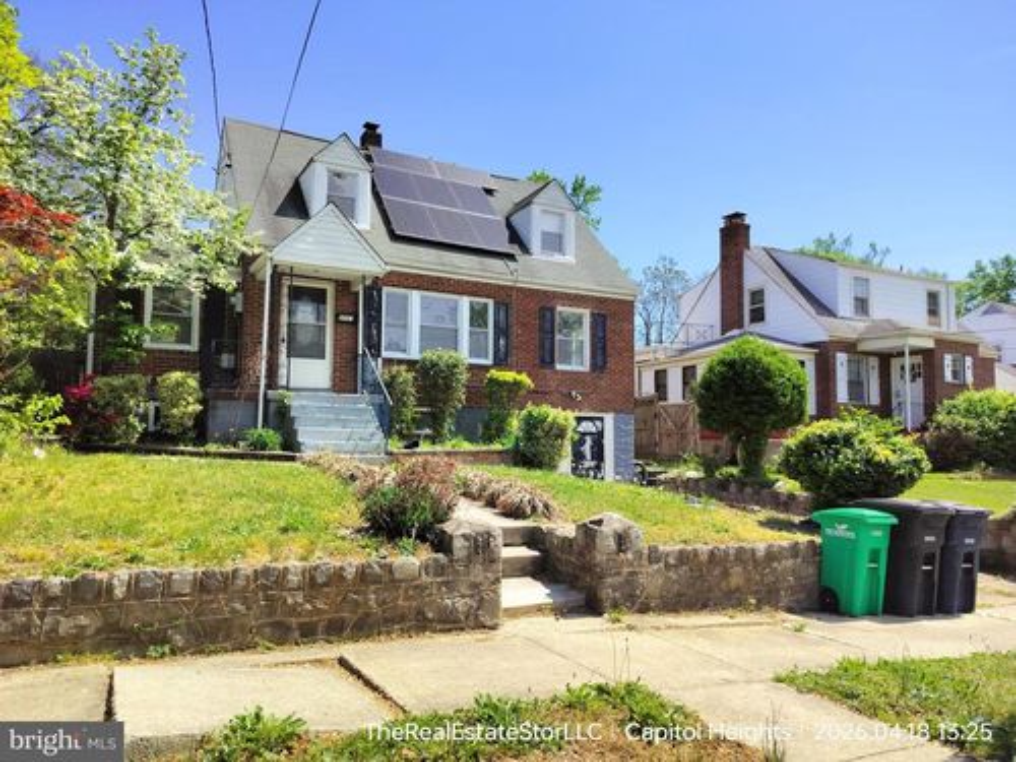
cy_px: 381
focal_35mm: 24
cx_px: 508
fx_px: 704
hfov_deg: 71.6
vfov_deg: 56.8
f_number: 1.7
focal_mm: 5.24
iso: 50
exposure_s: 1/881
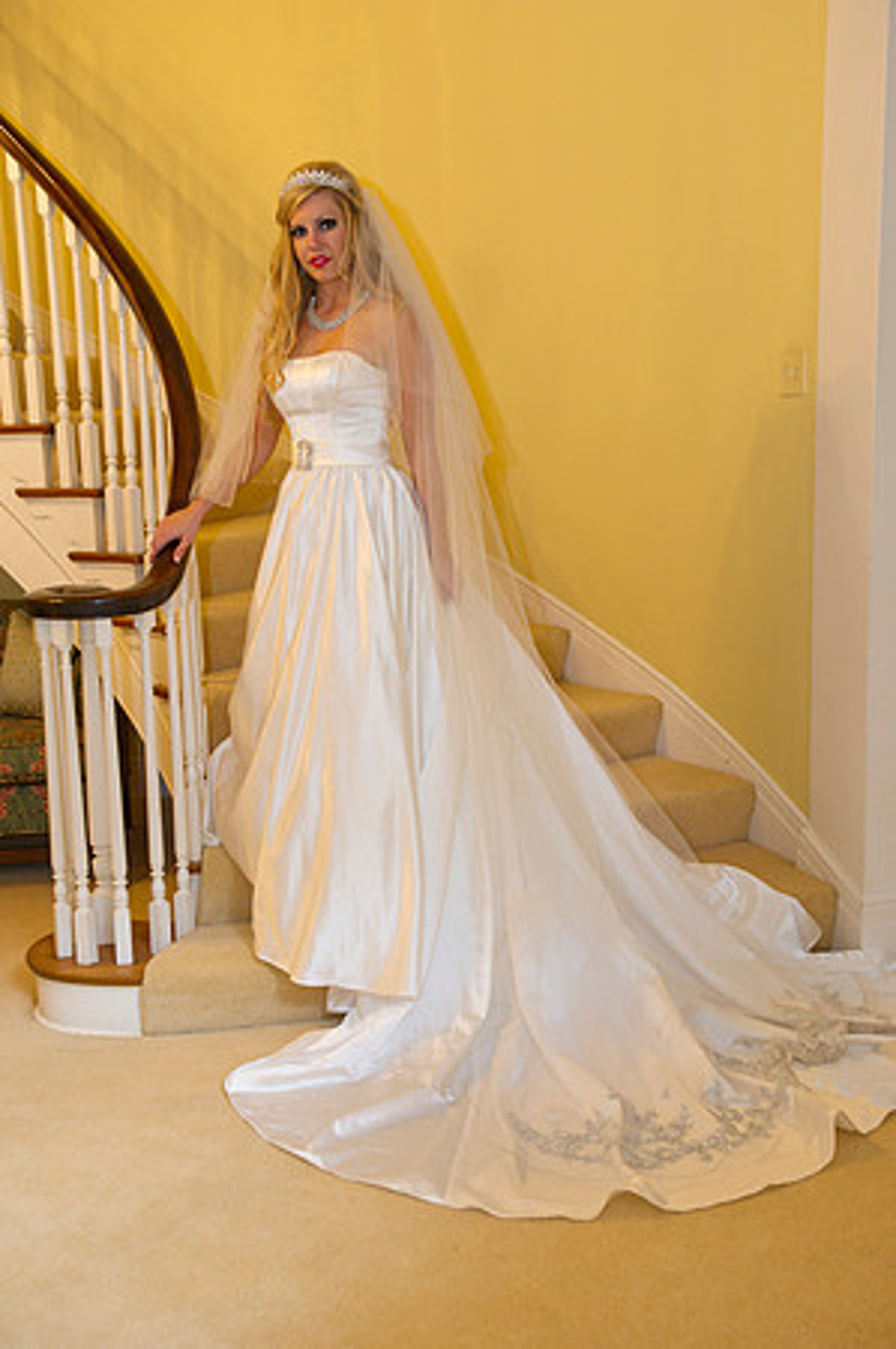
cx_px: 448
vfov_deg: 48.5
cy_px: 674
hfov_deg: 33.3
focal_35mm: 40
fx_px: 1497
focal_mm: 40
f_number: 5.6
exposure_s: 1/50
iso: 1250
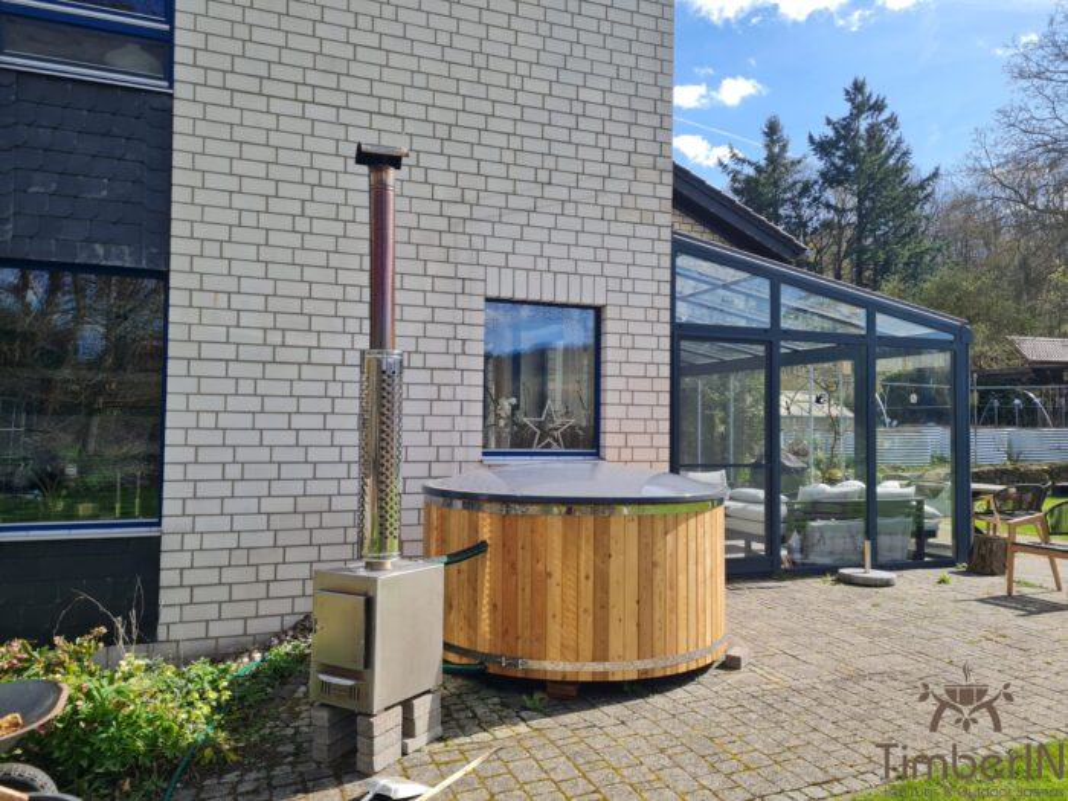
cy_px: 400
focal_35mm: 26
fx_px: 802
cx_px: 534
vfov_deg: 53.1
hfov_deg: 67.3
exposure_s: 1/1656
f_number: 1.8
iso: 50
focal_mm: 5.4
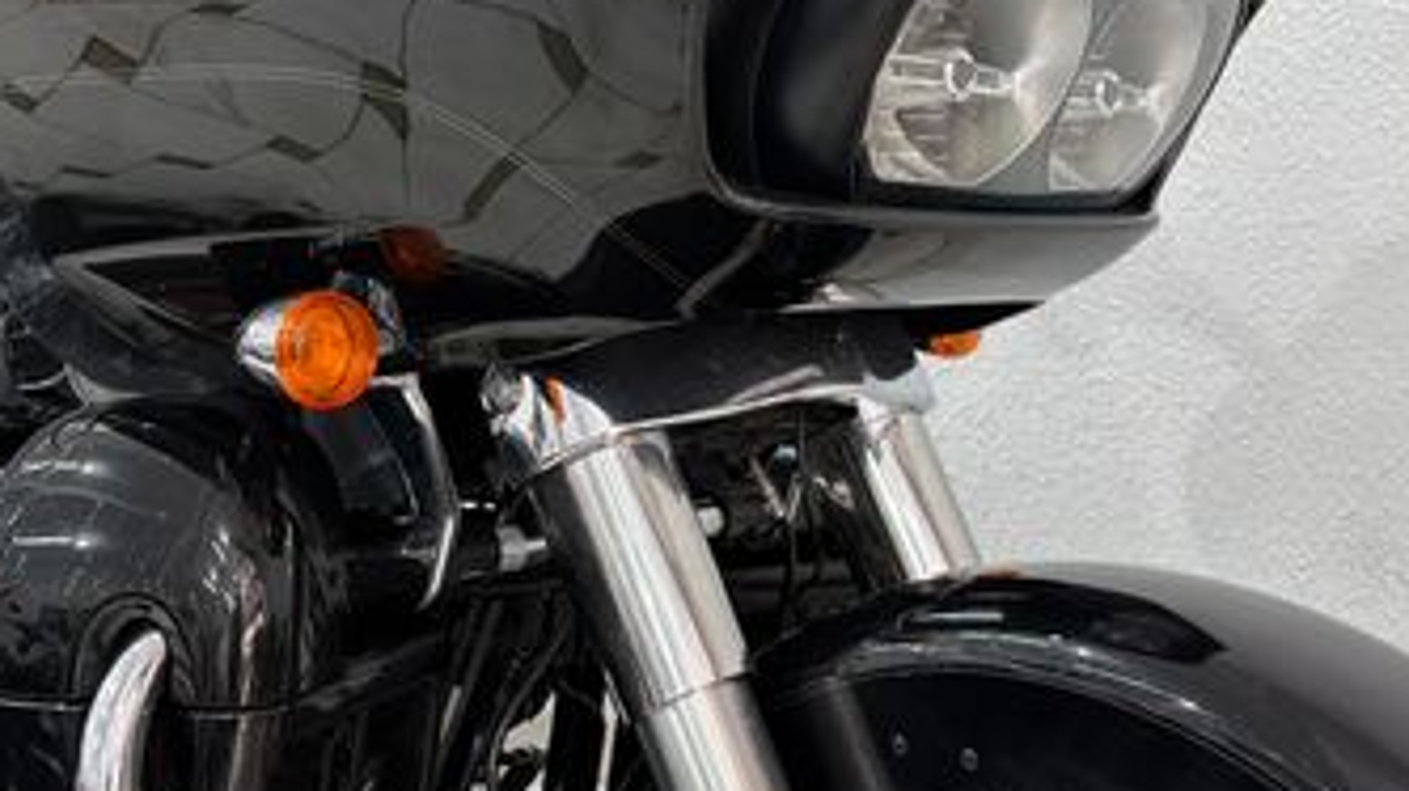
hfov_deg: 54.0
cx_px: 685
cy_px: 313
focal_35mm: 37
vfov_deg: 31.9
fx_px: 1382
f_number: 1.78
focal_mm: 6.76
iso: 160
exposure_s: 1/60
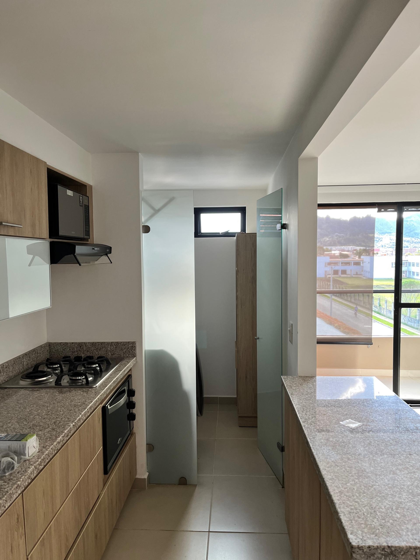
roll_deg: +1.3
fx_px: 421
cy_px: 280
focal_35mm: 26
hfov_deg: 53.1
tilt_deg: -3.6
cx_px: 210
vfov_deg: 67.3
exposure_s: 1/121
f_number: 1.6
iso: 125
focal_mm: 5.1
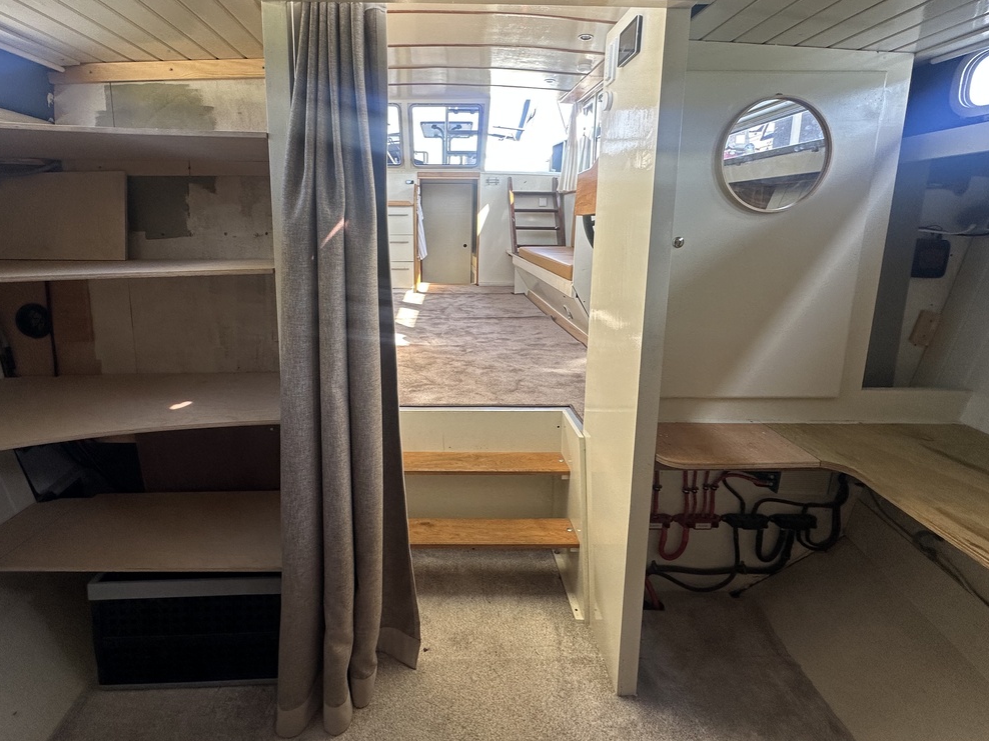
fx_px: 486
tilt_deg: -10.3
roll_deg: +0.5
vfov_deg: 74.1
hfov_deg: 90.8
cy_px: 304
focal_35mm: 17
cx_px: 446
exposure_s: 1/99
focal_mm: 2.22
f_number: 2.2
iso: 100
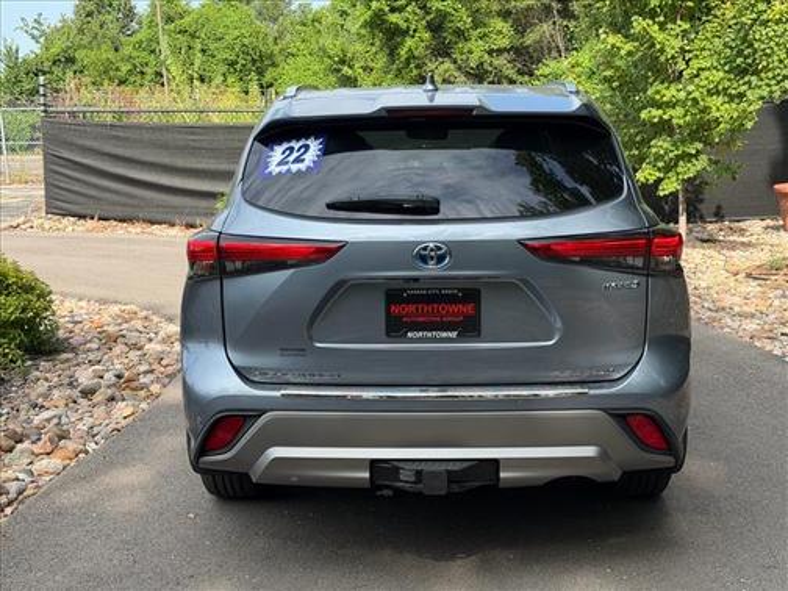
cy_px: 296
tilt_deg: -10.2
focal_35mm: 48
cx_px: 394
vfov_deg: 30.3
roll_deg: +2.7
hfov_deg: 39.7
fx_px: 1093
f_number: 1.78
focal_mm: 6.76
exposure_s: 1/1353
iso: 64
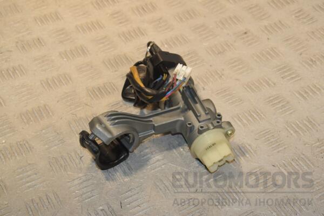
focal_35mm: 75
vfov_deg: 18.2
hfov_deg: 27.0
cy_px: 108
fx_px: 675
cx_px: 162
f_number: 9
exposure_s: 1/200
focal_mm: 50
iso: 800
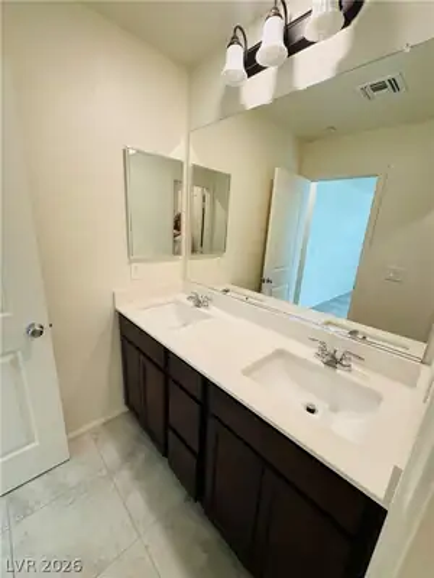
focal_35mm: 14
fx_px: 234
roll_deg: -2.7
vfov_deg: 102.1
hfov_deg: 85.7
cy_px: 289
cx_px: 217
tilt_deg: -16.9
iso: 160
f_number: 2.2
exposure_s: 1/120
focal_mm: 2.22
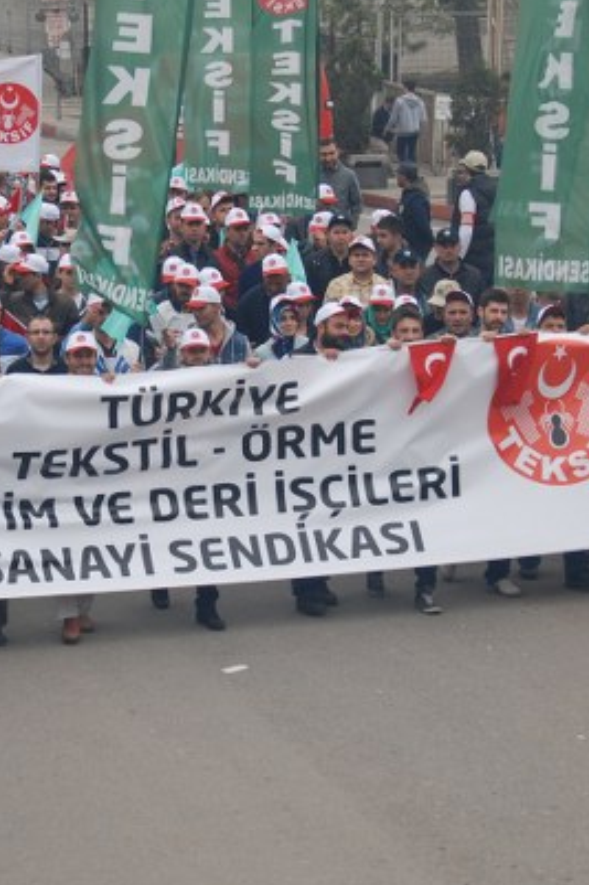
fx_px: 3095
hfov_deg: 10.9
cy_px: 450
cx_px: 168
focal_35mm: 126
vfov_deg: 16.3
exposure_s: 1/160
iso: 100
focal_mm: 42
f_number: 6.3
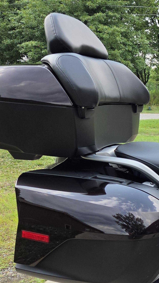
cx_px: 279
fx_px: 420
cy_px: 183
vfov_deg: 36.9
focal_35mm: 56
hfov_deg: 17.7
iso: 80
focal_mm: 5.4
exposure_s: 1/1173
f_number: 1.8
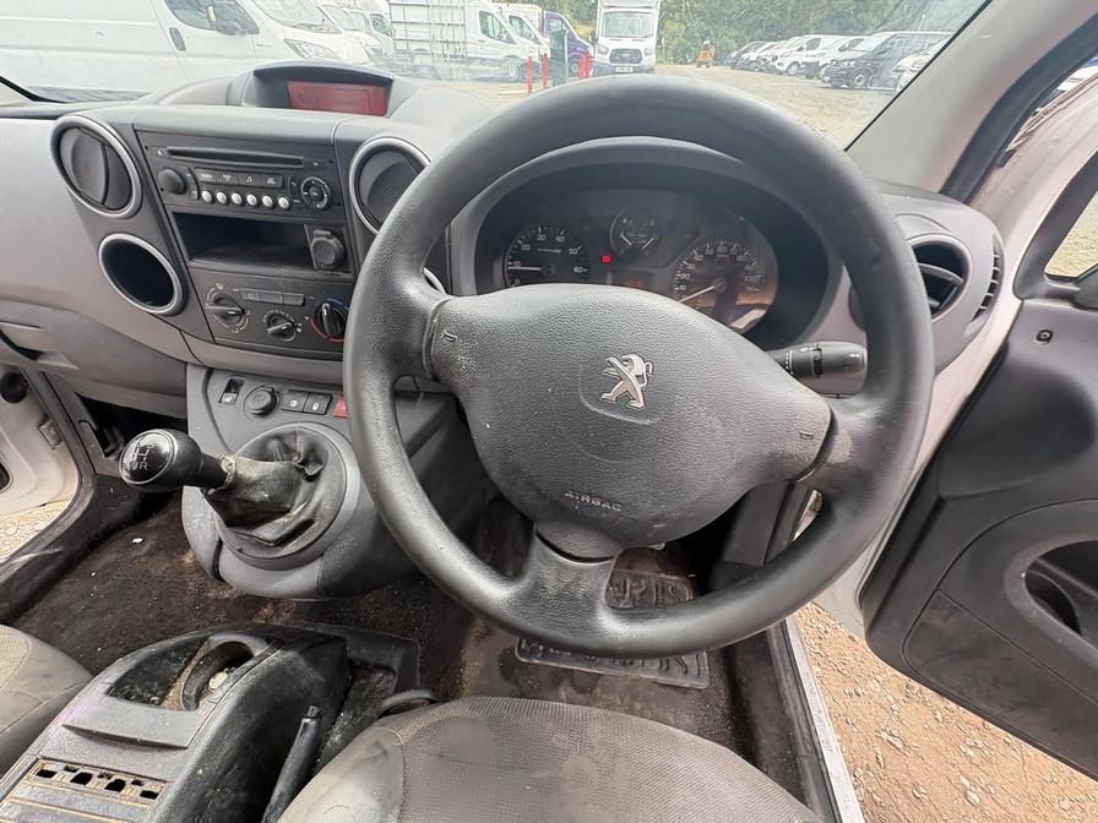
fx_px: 444
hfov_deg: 102.1
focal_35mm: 14
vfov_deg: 85.7
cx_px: 549
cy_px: 412
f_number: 2.2
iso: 64
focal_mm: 2.22
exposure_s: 1/159
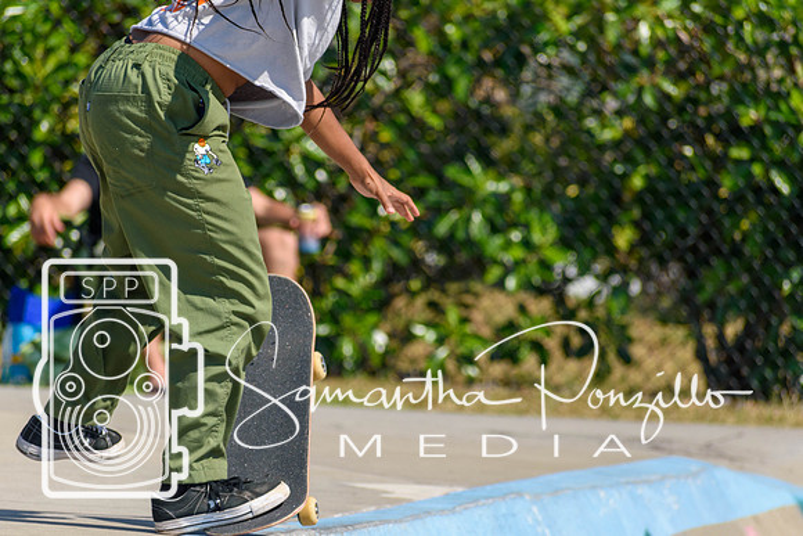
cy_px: 268
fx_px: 9035
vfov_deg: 3.4
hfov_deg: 5.1
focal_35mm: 405
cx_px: 402
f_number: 6
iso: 360
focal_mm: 270
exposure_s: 1/2000
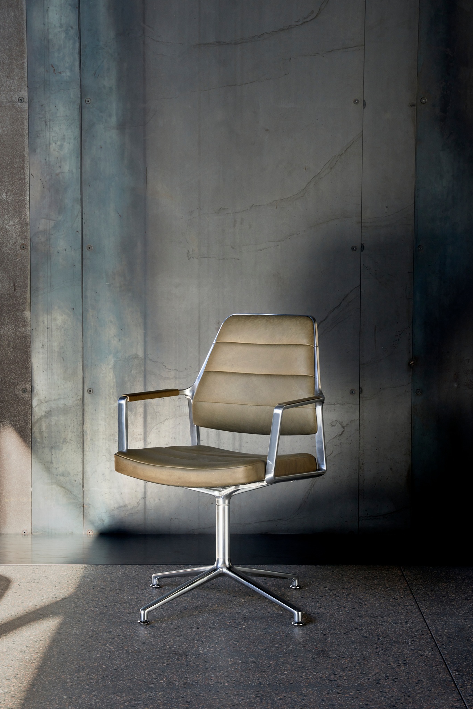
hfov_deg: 17.7
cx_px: 218
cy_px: 349
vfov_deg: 26.3
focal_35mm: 77
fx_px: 1517
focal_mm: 70
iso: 320
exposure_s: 1/30
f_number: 8
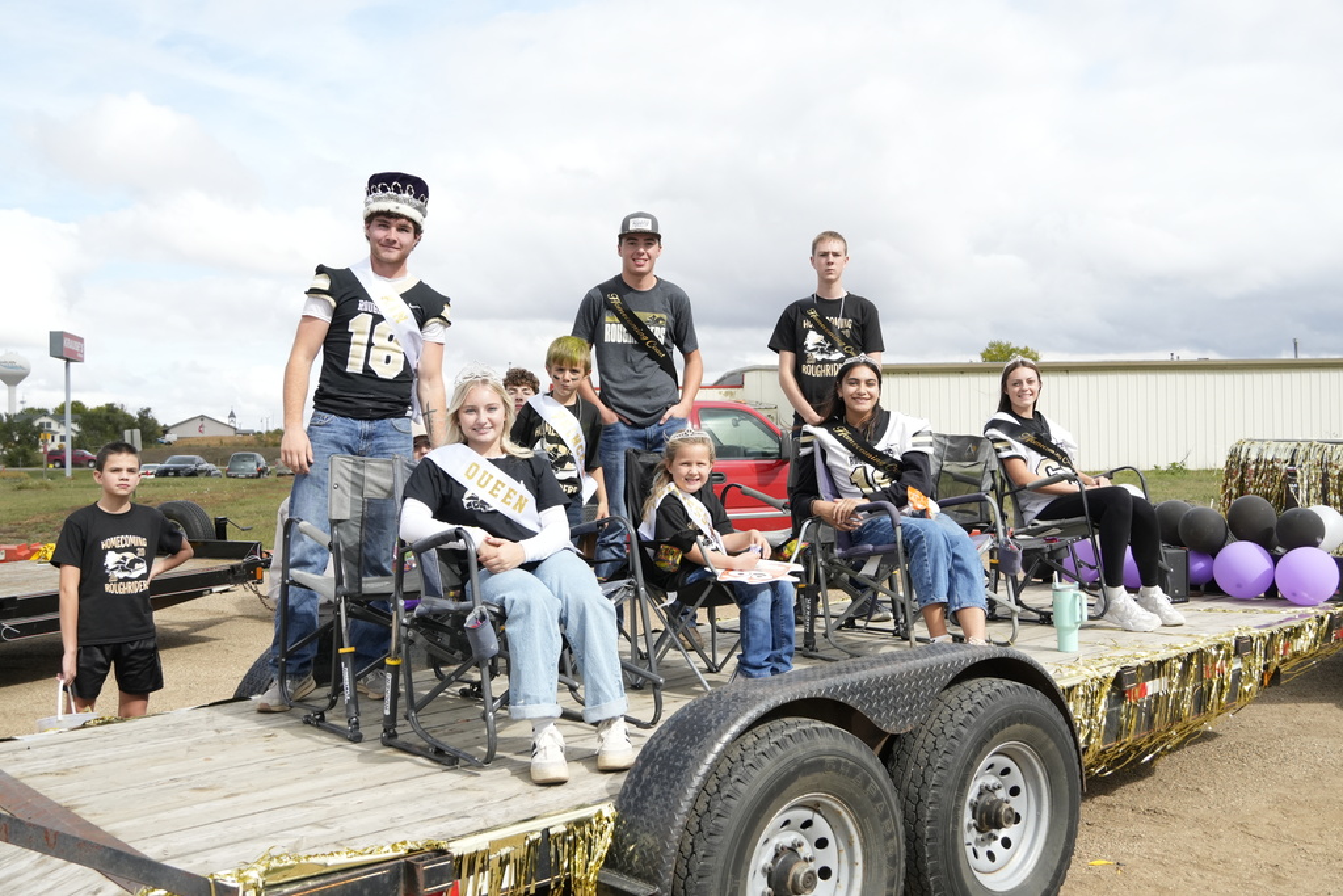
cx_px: 672
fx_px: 1287
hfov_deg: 55.1
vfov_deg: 38.4
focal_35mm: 34
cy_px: 448
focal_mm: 23
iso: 640
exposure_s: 1/2500
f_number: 4.5
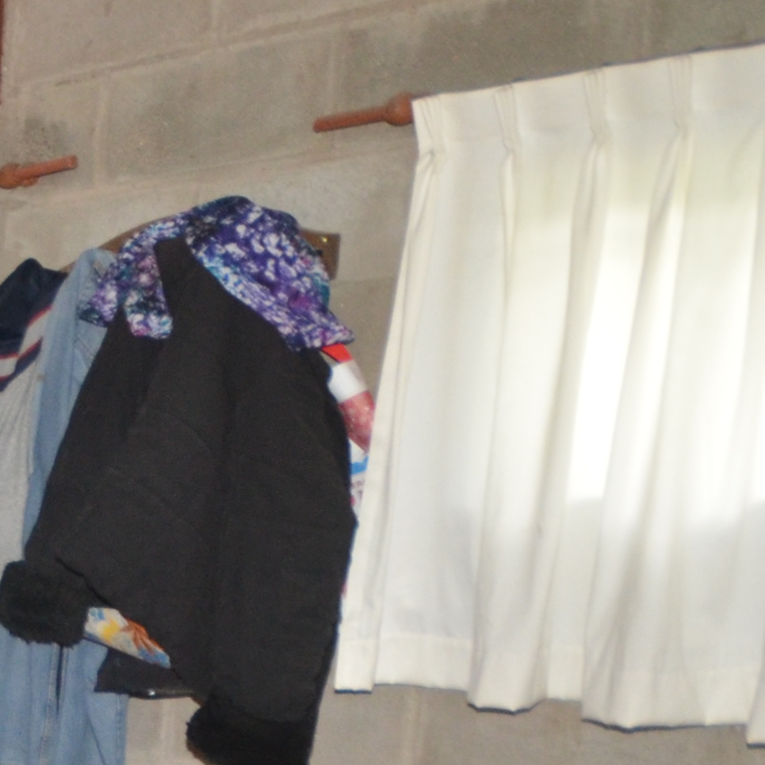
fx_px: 1625
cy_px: 748
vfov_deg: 25.3
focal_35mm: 65
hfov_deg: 16.3
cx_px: -940
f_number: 4
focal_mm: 10
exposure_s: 1/60
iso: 800
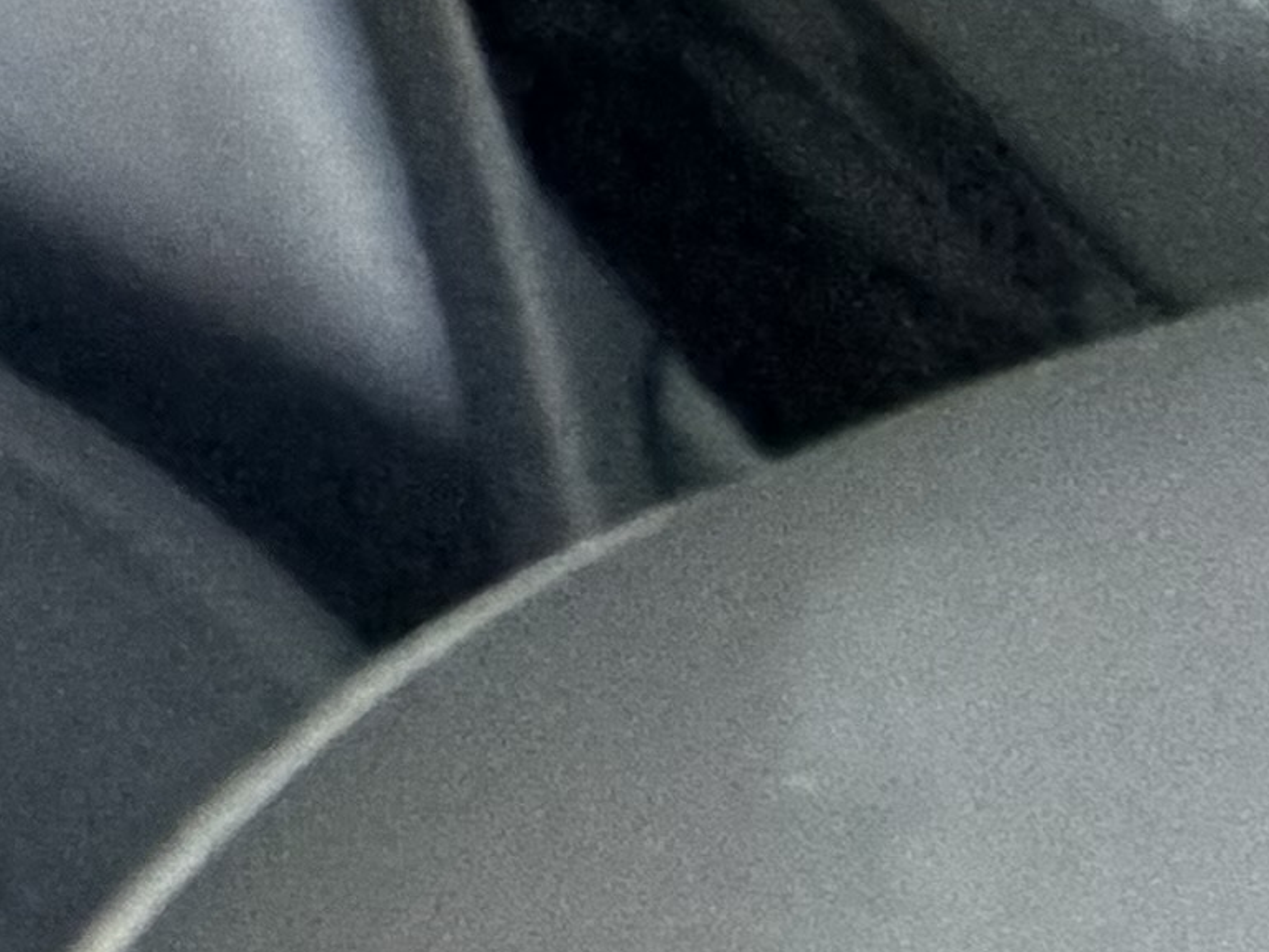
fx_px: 3813
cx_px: -3380
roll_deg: +4.4
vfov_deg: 10.5
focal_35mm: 104
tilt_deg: -24.9
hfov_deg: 9.1
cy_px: -1840
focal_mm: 2.22
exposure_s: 1/60
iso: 500
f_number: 2.2
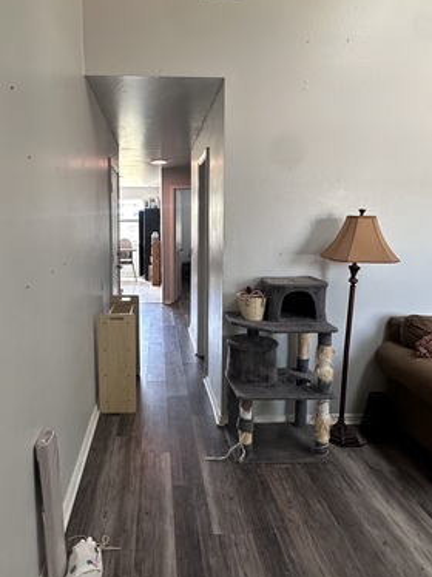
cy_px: 274
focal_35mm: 25
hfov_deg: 54.2
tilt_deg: -4.8
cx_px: 164
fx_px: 416
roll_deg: -0.5
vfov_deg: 69.4
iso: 250
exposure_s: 1/120
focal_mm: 2.22
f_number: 2.2
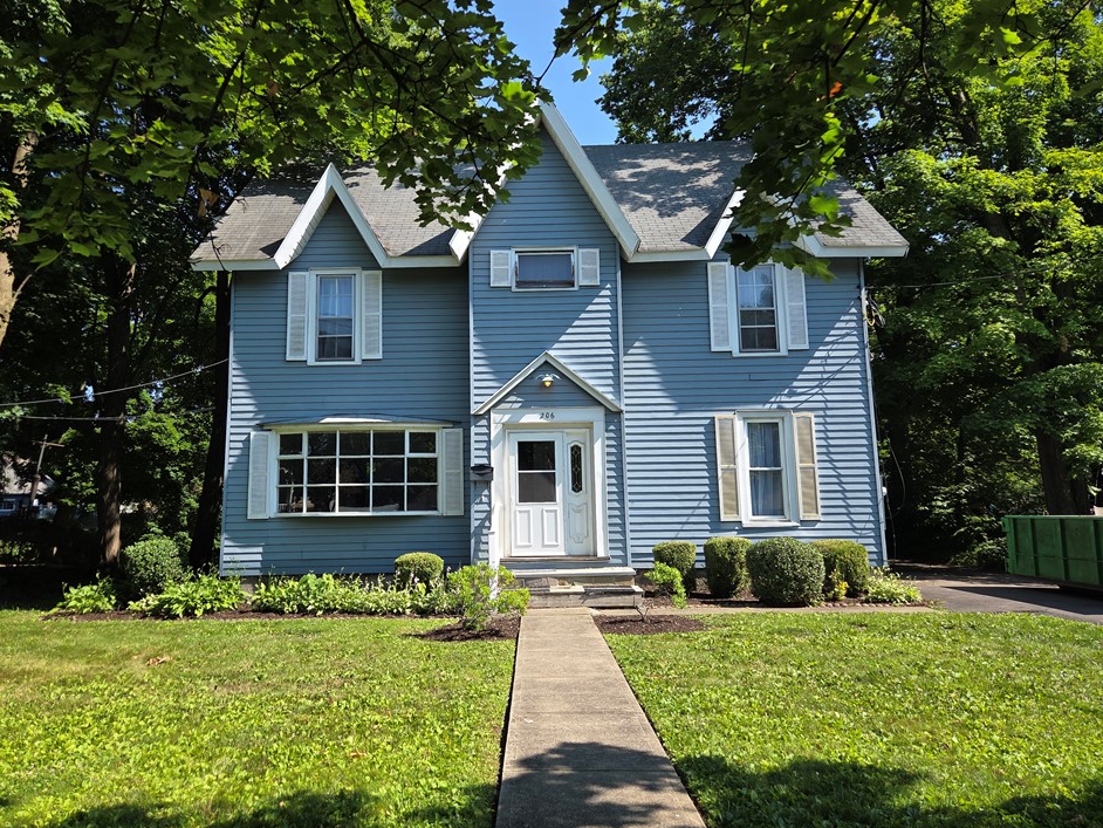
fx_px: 797
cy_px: 405
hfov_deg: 69.3
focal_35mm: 25
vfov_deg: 54.9
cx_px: 519
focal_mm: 5.4
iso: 80
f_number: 1.8
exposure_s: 1/2175
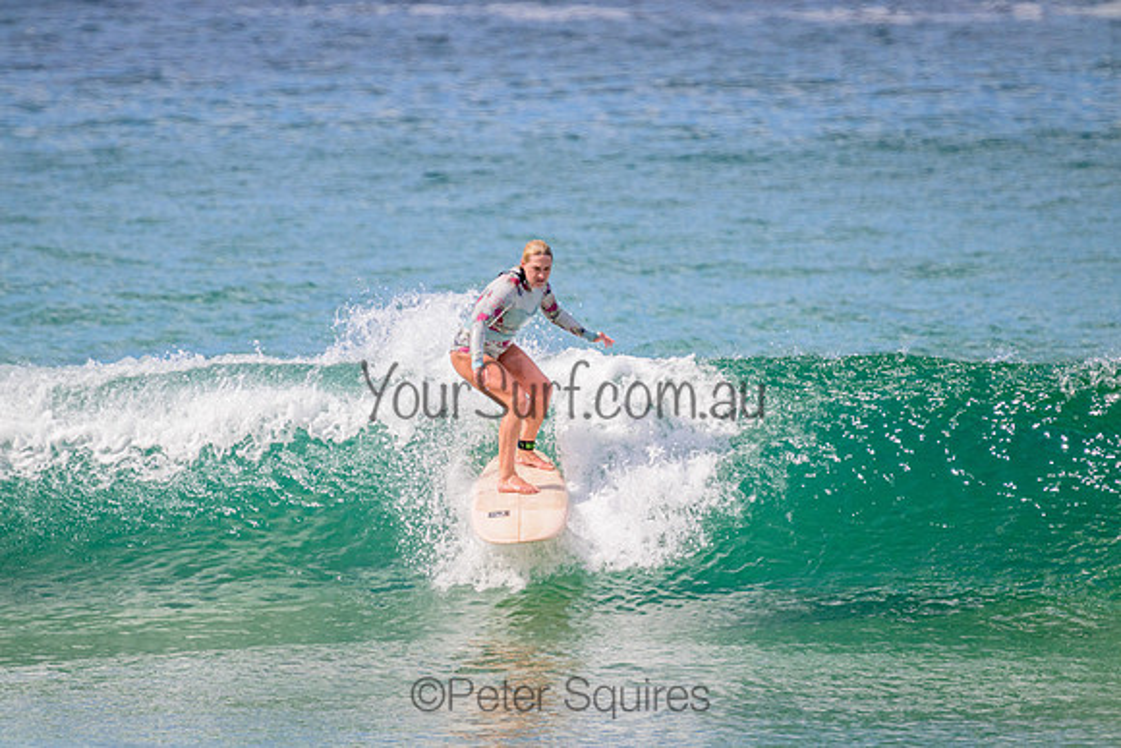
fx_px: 24916
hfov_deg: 2.6
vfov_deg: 1.7
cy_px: 374
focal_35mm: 800
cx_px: 560
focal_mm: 800
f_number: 11
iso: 1100
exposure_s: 1/2000
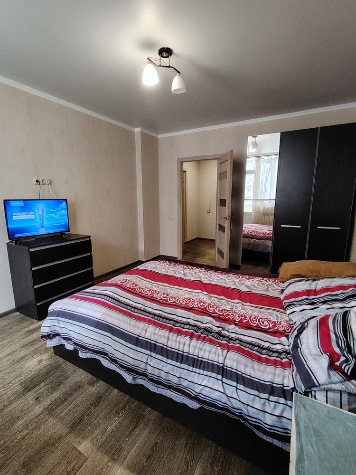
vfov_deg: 91.0
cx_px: 178
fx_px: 233
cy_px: 238
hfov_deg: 74.7
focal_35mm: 17
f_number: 2.2
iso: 296
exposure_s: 1/33.3
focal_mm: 1.42
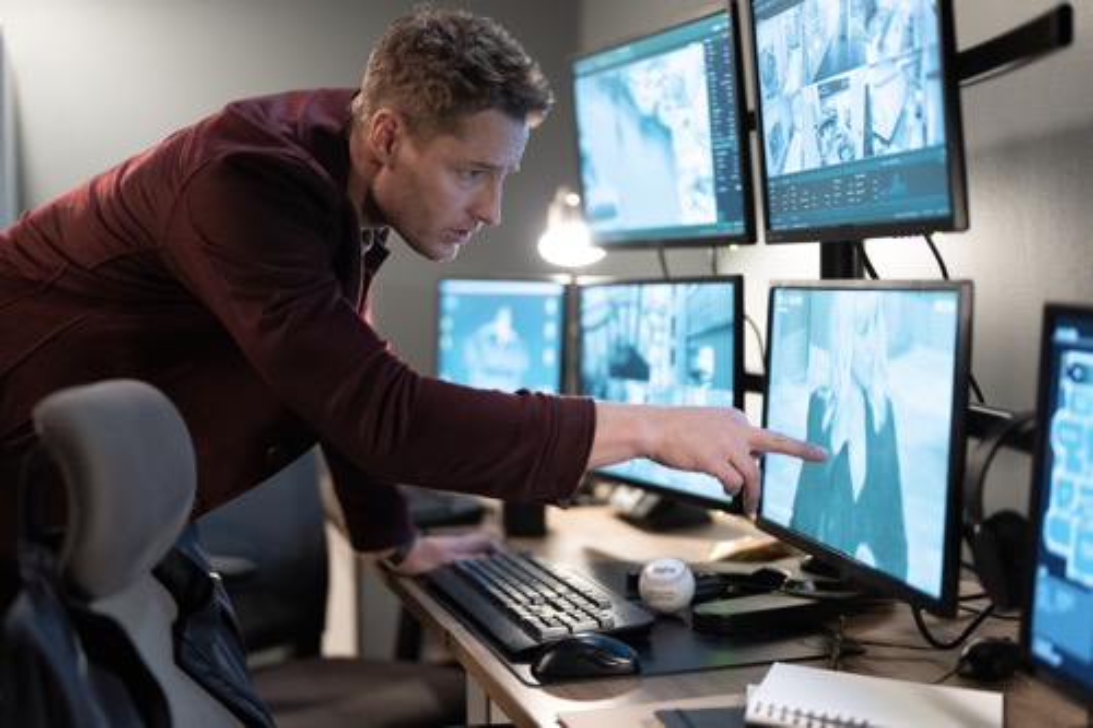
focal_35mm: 50
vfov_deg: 27.0
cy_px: 364
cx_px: 546
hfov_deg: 39.6
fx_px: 1517
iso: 2000
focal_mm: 50
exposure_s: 1/125
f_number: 1.2
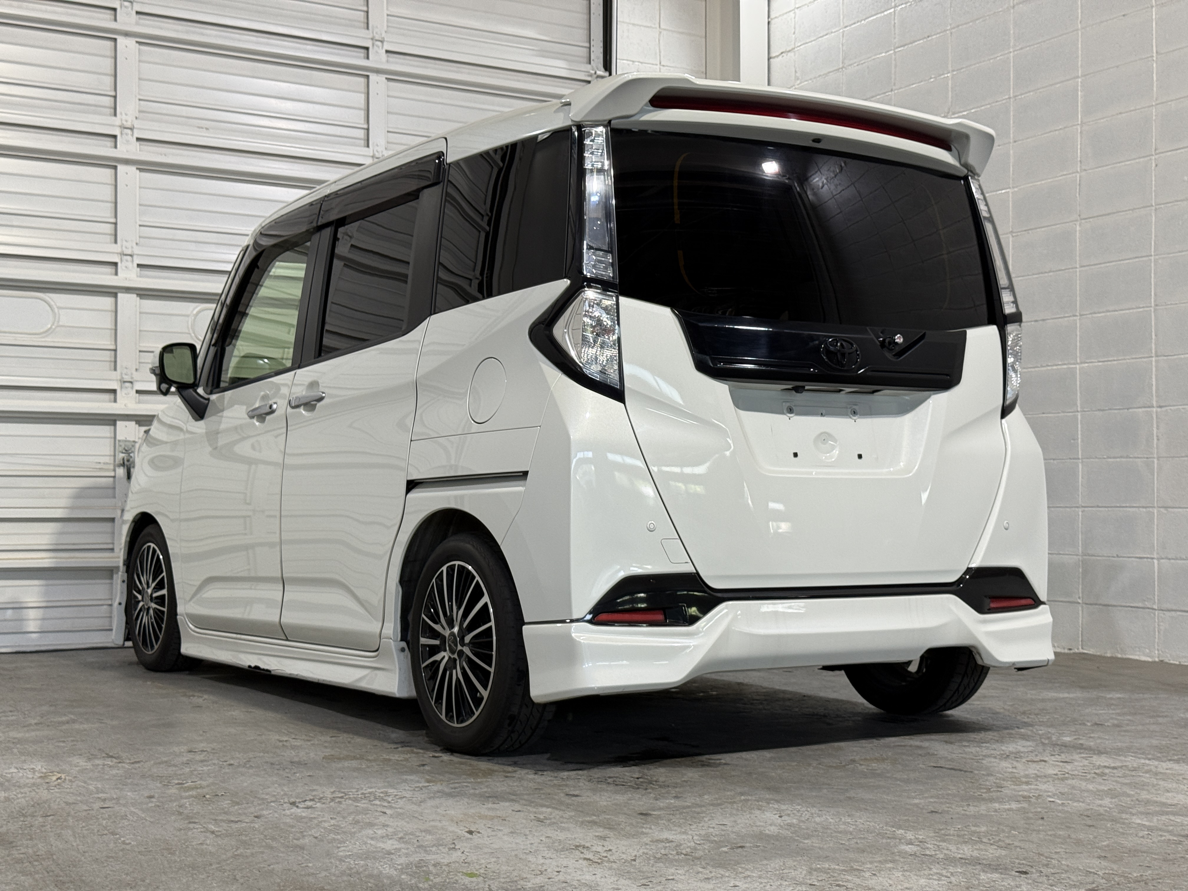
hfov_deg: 39.7
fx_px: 1647
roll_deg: -0.2
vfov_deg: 30.3
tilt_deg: +2.2
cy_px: 446
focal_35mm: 48
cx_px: 594
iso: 80
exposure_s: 1/60
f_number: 1.78
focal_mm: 6.76
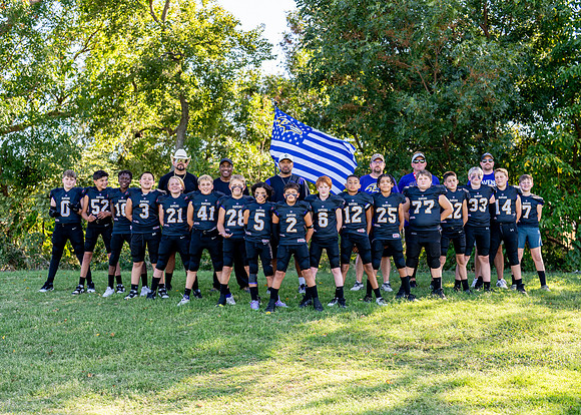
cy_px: 236
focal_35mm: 60
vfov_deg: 23.6
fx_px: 992
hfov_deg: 32.6
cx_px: 289
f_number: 2.5
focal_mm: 50
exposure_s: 1/640
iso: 160
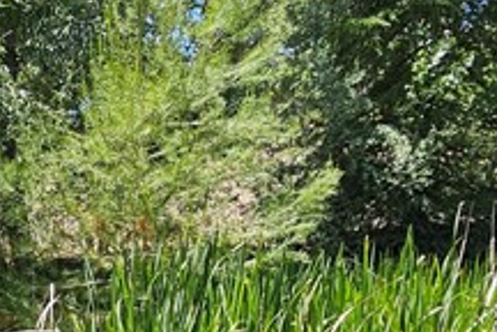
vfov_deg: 20.4
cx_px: -87
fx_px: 883
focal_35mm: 64
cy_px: 350
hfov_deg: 27.8
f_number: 2.2
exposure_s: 1/841
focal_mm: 2.2
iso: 50
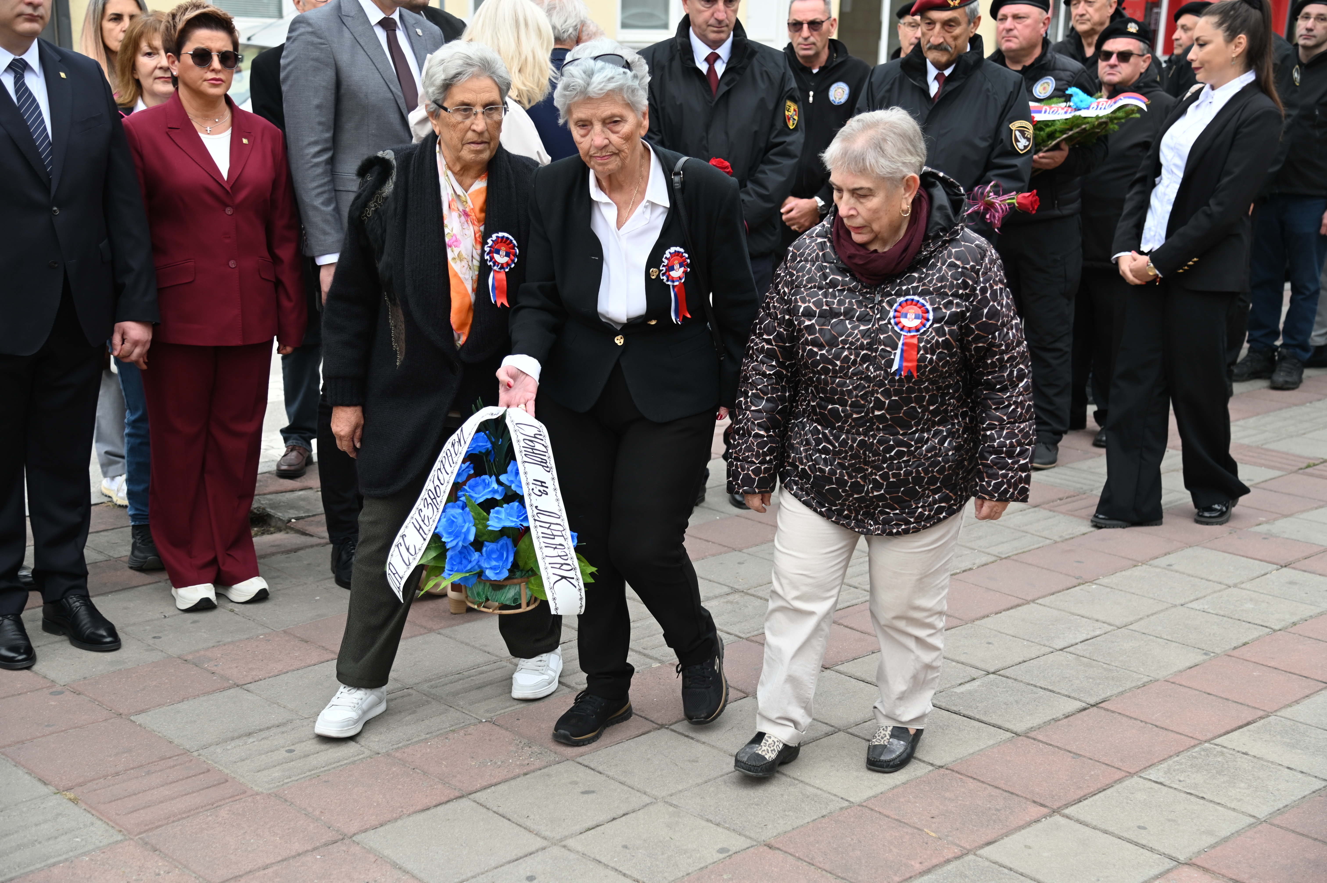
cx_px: 664
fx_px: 1842
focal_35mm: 50
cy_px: 442
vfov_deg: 27.0
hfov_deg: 39.6
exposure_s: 1/250
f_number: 4
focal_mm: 50
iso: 280
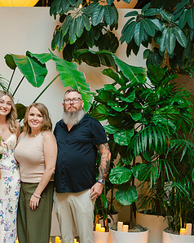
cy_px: 160
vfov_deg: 29.4
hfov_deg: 23.0
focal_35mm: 64
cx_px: 5
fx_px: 460
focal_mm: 31.4
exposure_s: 1/250
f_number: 2.8
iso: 1000
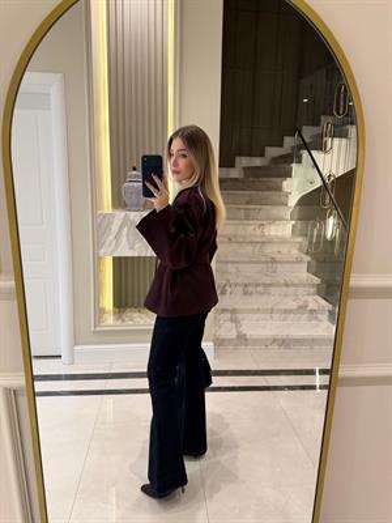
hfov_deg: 56.8
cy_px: 262
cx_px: 196
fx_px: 362
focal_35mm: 24
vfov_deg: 71.6
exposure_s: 1/50
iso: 160
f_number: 1.78
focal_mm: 6.76
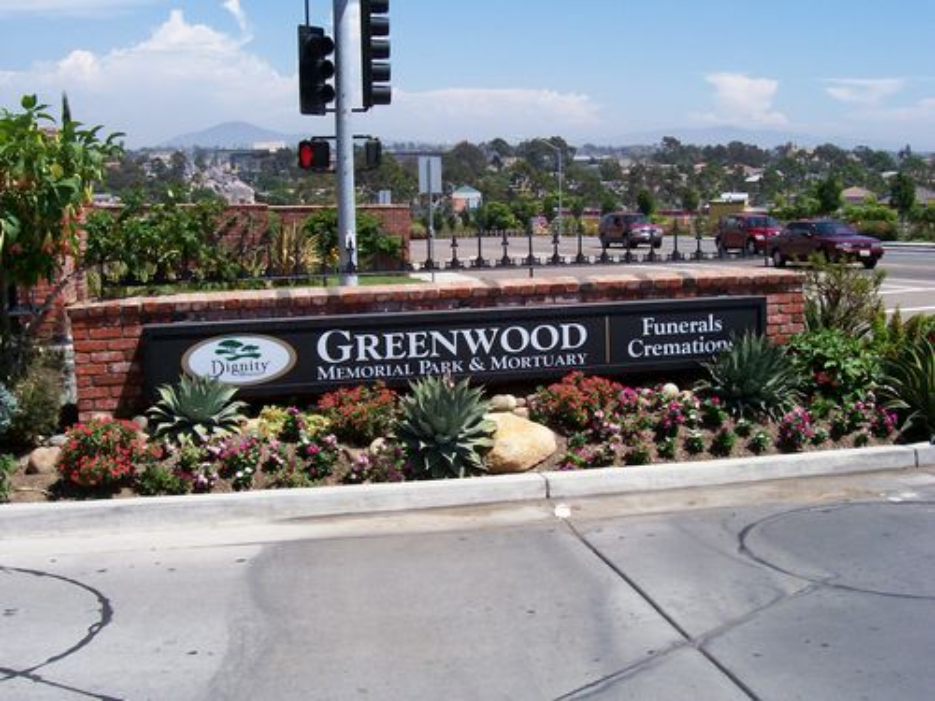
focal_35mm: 42
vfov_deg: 34.3
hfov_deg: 44.8
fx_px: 1134
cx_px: 468
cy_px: 350
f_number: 5.6
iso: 80
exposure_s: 1/434
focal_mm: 7
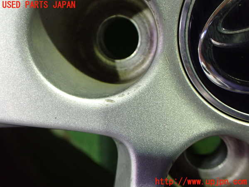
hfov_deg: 60.0
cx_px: 124
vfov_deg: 46.8
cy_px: 94
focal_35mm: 30
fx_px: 216
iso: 800
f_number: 2.3
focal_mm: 5.4
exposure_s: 1/60
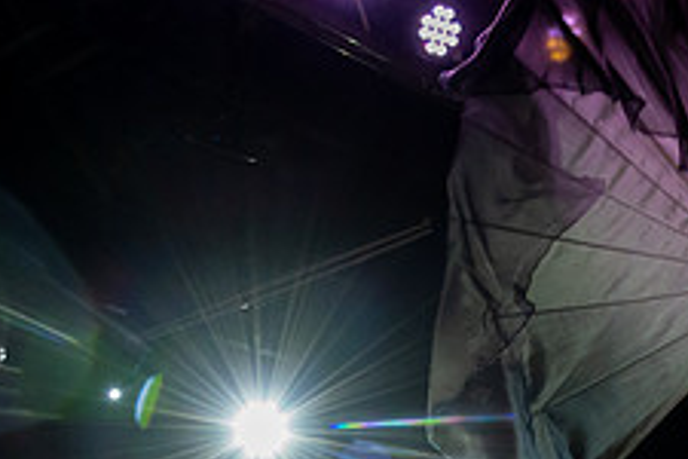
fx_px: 1529
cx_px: 569
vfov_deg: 16.4
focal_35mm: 80
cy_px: 539
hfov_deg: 24.9
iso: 6400
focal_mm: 31
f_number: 5.6
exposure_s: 1/80
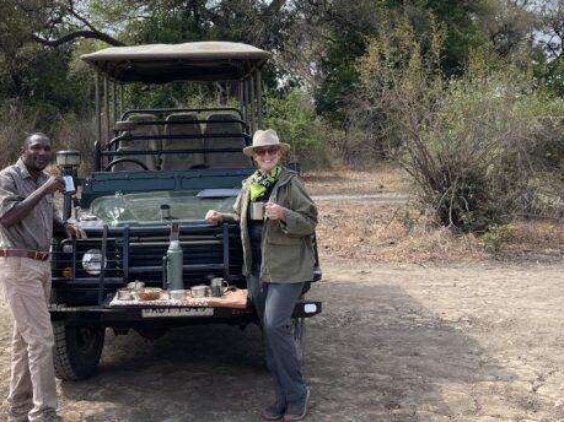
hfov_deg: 38.7
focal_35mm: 49
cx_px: 215
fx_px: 798
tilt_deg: +1.8
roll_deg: +1.2
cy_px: 102
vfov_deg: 29.2
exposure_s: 1/1140
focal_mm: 5.1
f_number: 1.6
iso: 32
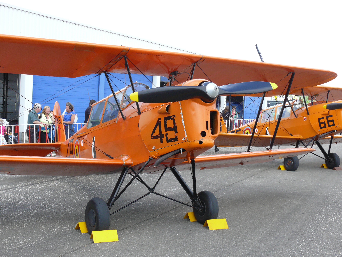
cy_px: 128
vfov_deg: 30.3
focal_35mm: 48
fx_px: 474
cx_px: 171
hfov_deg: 39.7
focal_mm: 10.2
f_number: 4.5
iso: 100
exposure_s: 1/250
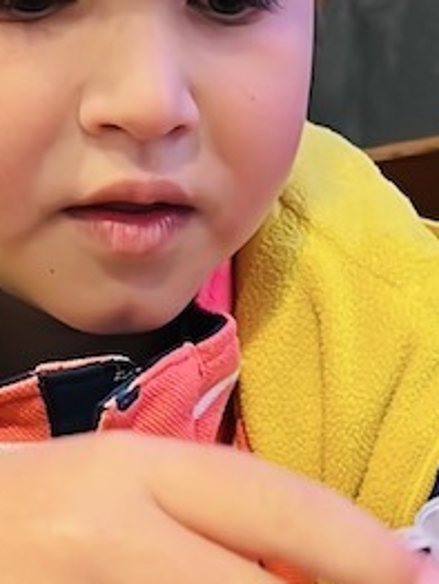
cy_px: 600
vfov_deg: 15.4
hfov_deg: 11.8
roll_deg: -3.8
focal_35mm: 125
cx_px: 430
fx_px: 2110
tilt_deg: -29.0
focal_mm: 5.7
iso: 250
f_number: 1.5
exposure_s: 1/46
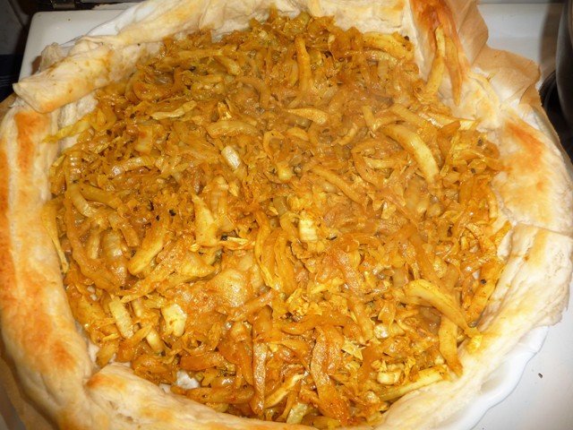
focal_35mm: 28
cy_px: 215
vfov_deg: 49.7
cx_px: 286
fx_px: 463
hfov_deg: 63.4
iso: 100
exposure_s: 1/30
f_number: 3.3
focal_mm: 4.7
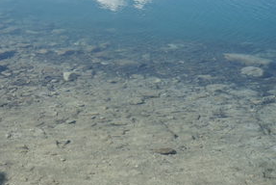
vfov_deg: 17.4
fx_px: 599
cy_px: 41
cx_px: 45
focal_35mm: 78
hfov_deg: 25.4
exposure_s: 1/2000
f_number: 5.6
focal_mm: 35
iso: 400
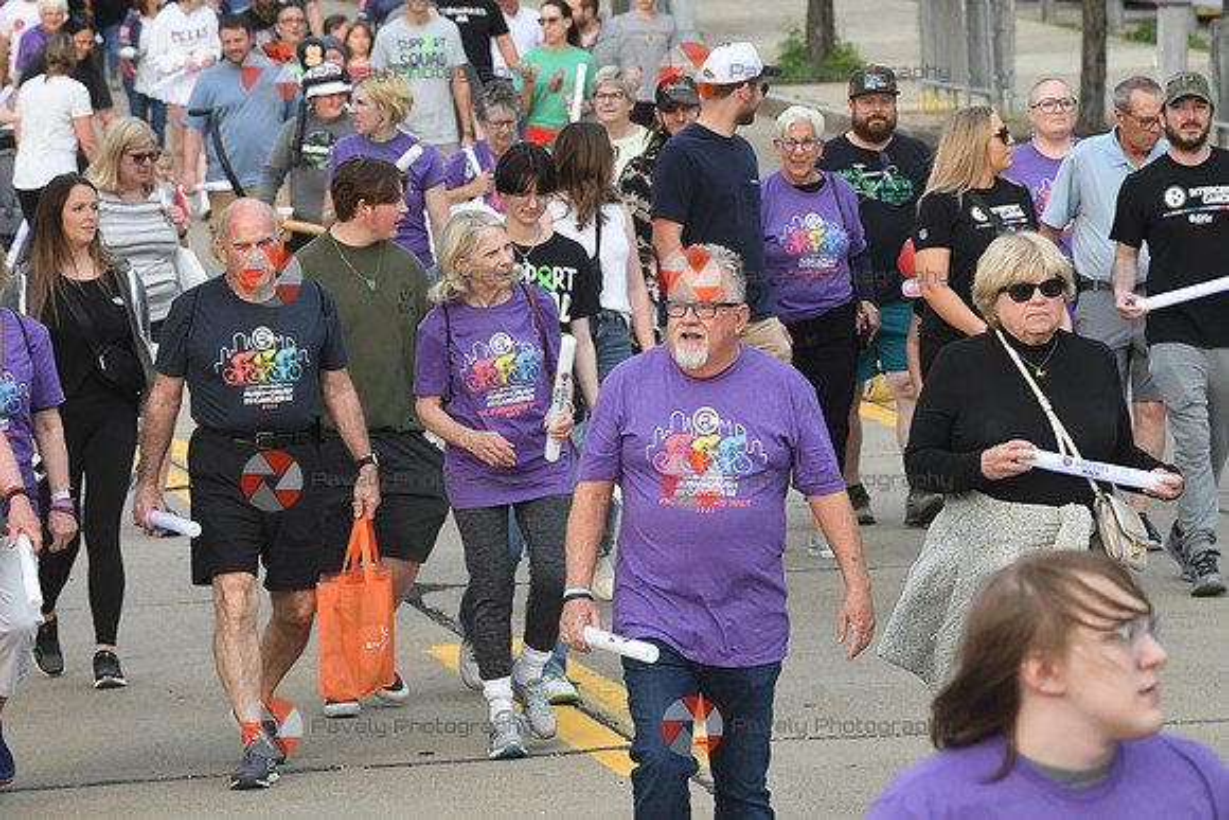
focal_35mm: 278
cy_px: 410
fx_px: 9475
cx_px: 614
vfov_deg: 5.0
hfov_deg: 7.4
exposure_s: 1/250
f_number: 9
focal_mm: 185
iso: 1250
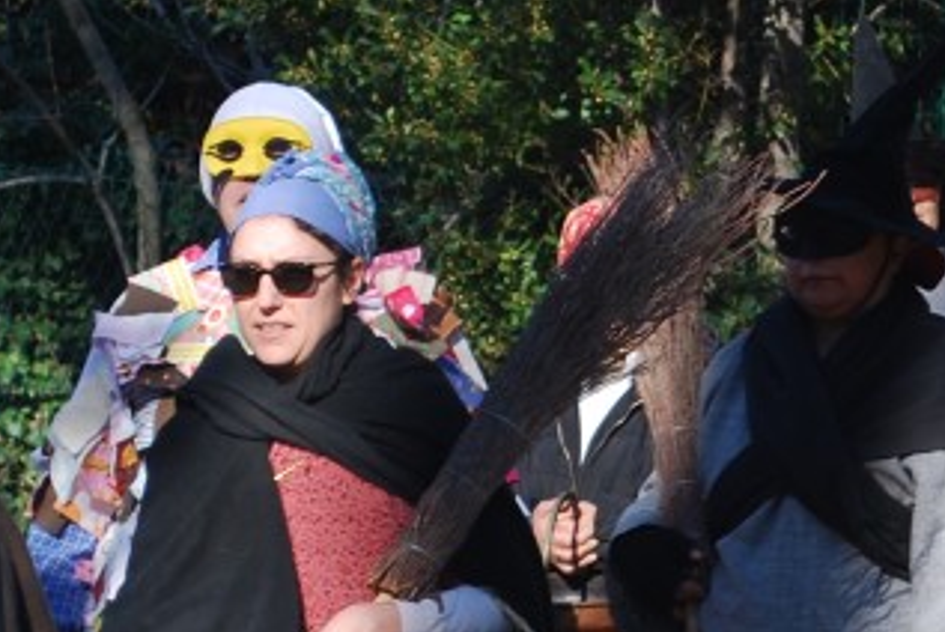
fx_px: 6846
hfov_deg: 7.8
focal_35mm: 261
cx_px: 1115
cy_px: 350
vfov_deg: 5.3
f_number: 6.3
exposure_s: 1/160
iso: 100
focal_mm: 55
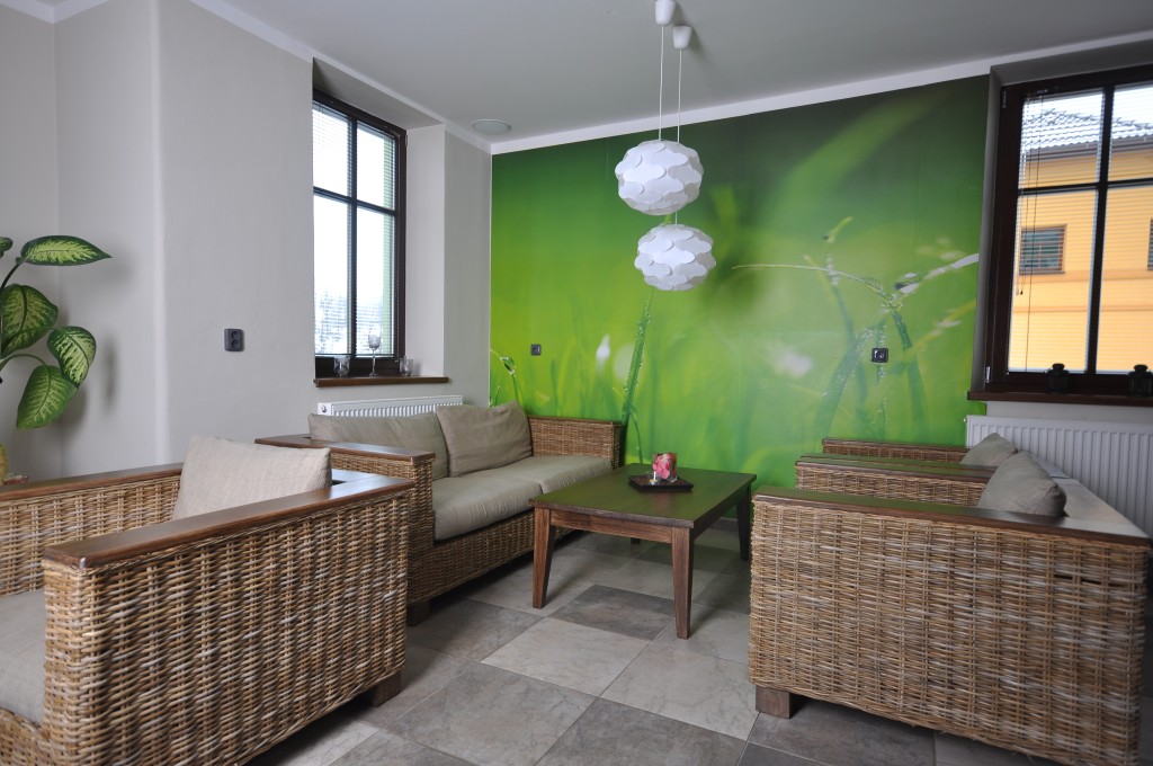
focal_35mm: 21
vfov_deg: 59.4
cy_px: 383
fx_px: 672
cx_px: 576
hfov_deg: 81.3
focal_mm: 14
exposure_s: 1/25
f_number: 5
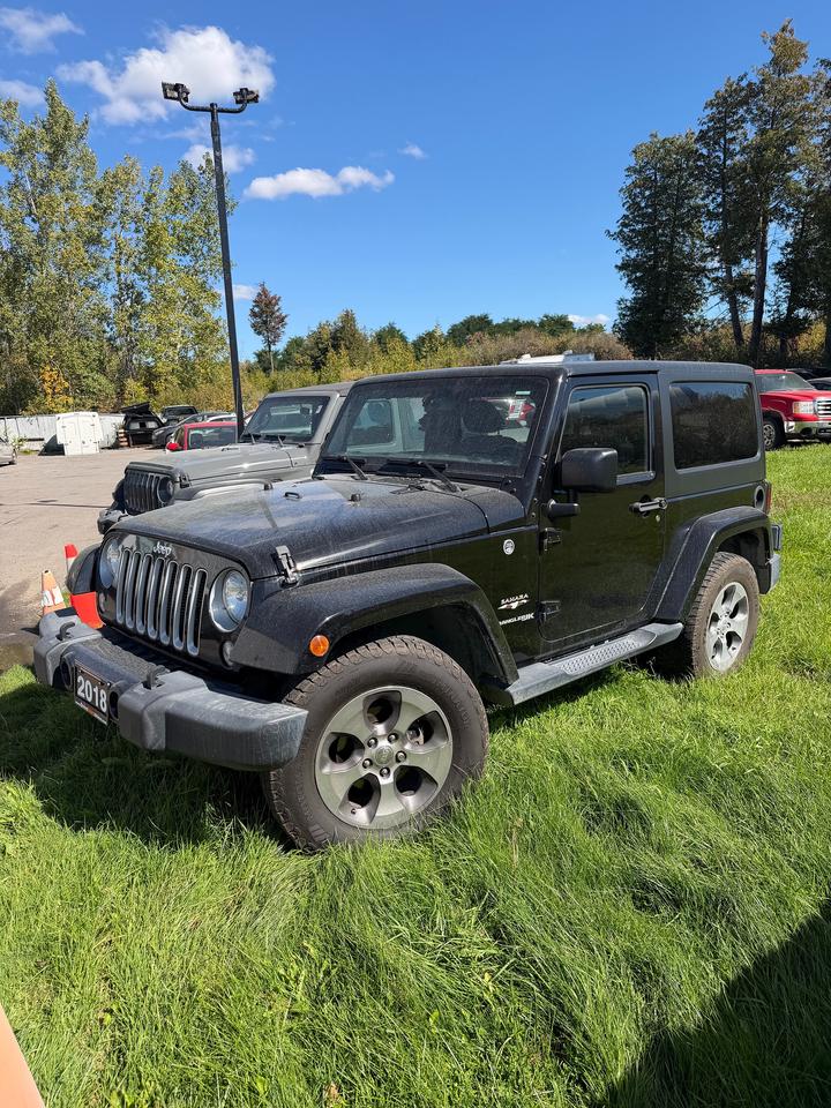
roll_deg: +1.0
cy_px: 554
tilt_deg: -8.5
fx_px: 768
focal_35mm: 24
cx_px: 416
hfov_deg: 56.8
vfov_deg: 71.6
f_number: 1.78
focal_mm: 6.76
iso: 80
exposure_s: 1/2801
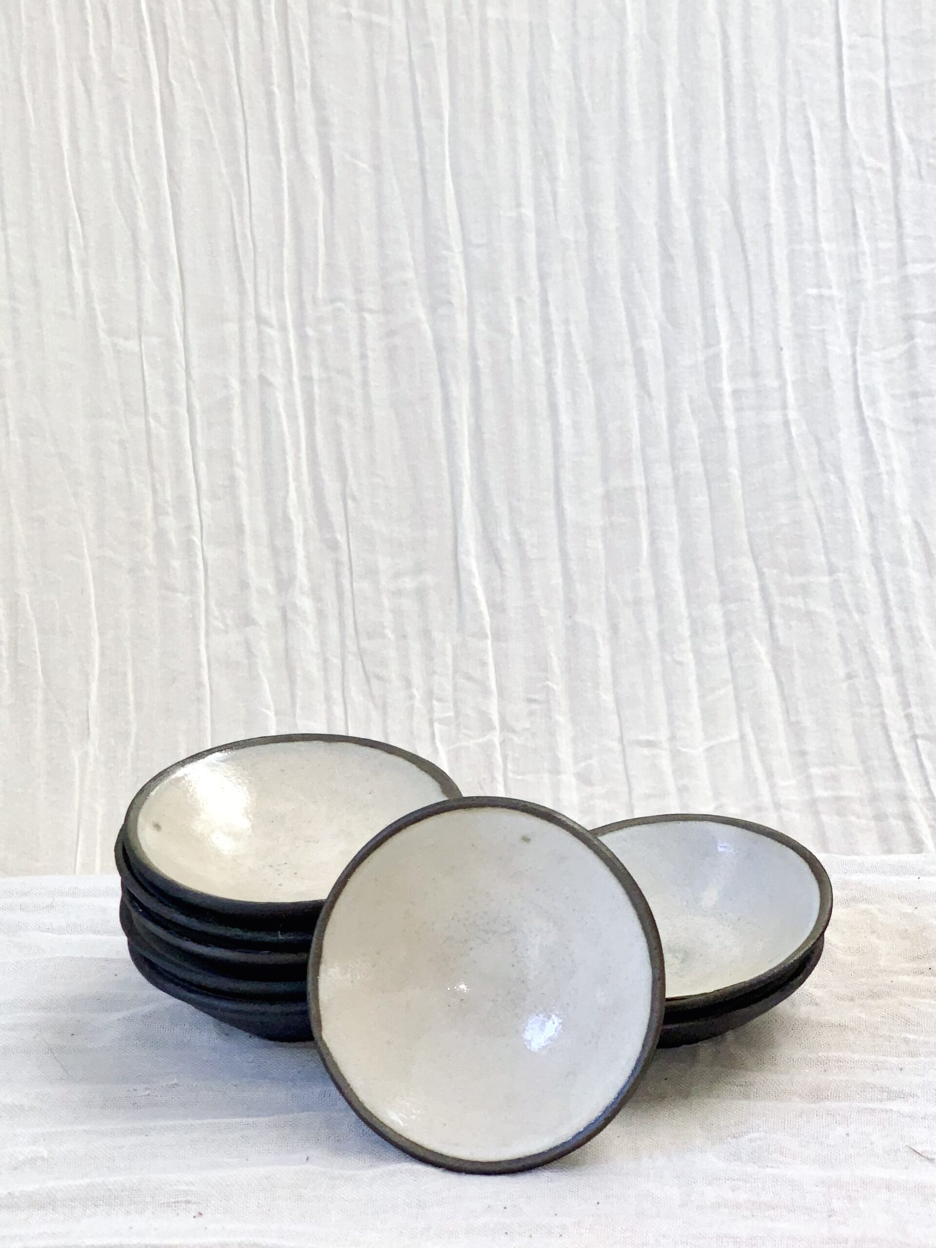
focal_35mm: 52
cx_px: 468
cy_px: 624
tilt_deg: -19.6
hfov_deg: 28.0
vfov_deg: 36.8
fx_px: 1875
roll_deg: +4.8
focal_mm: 6
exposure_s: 1/122
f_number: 2.4
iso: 40
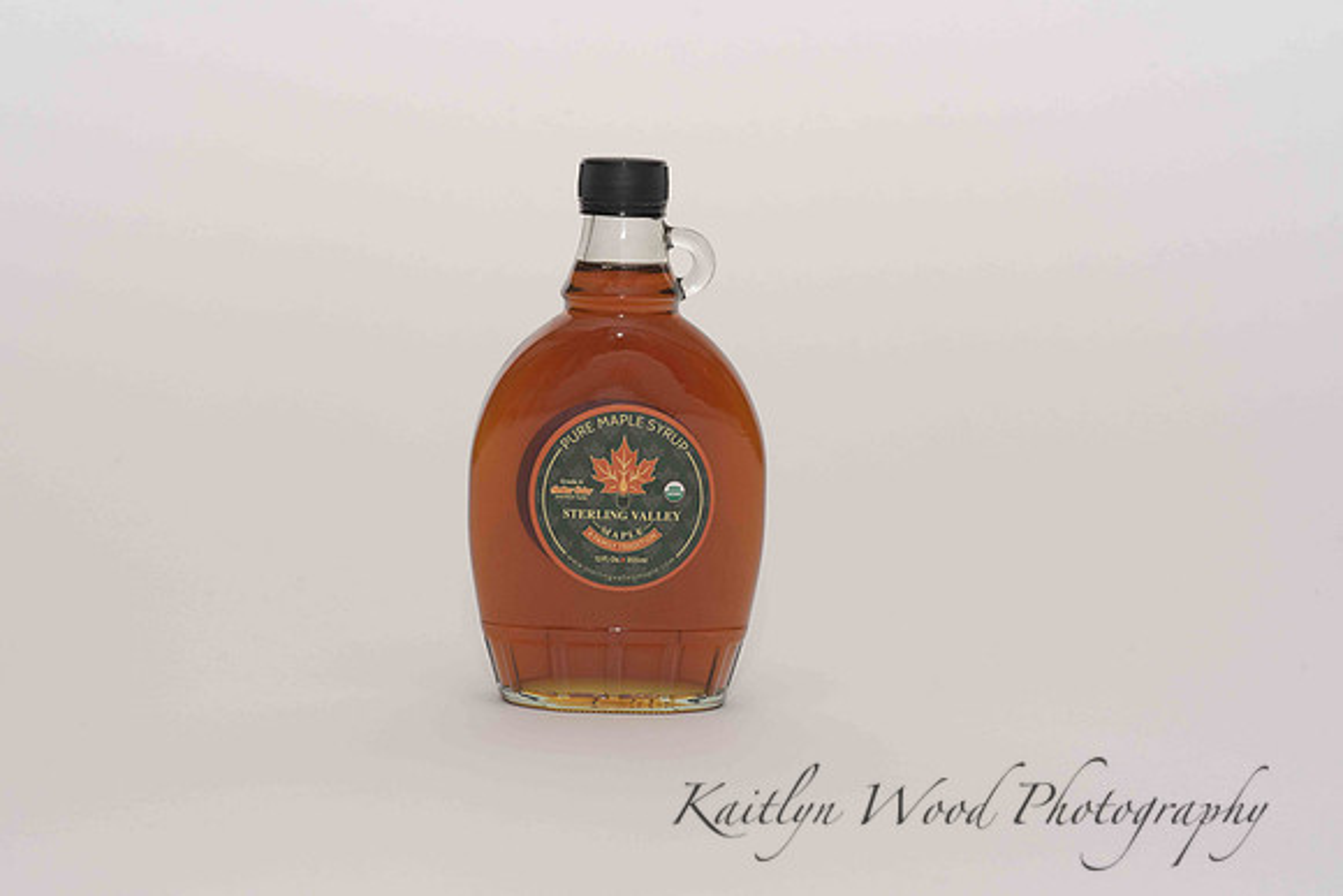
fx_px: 3172
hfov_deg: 23.9
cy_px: 448
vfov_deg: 16.1
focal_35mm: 85
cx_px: 672
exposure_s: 1/100
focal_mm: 85
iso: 400
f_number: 13
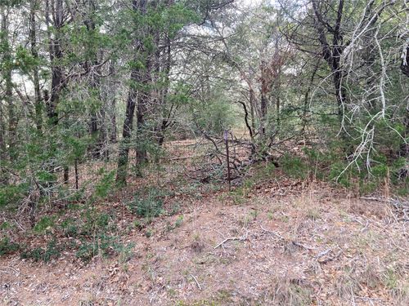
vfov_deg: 49.7
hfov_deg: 63.4
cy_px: 153
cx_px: 204
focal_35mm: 28
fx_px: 331
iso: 32
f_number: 1.8
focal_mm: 3.99
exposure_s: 1/121
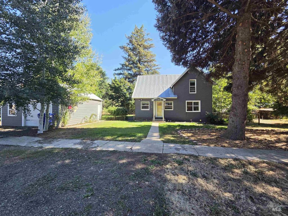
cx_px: 144
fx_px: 108
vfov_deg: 89.9
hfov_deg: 106.2
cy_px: 108
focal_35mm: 13
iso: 100
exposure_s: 1/1111
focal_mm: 2.2
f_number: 2.2
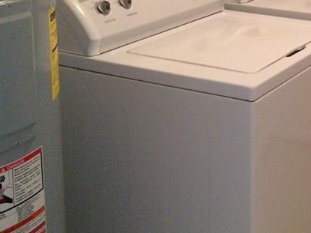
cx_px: 331
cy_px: -13
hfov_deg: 24.7
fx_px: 665
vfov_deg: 19.2
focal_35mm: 74
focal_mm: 4.12
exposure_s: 1/30
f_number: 2.2
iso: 250
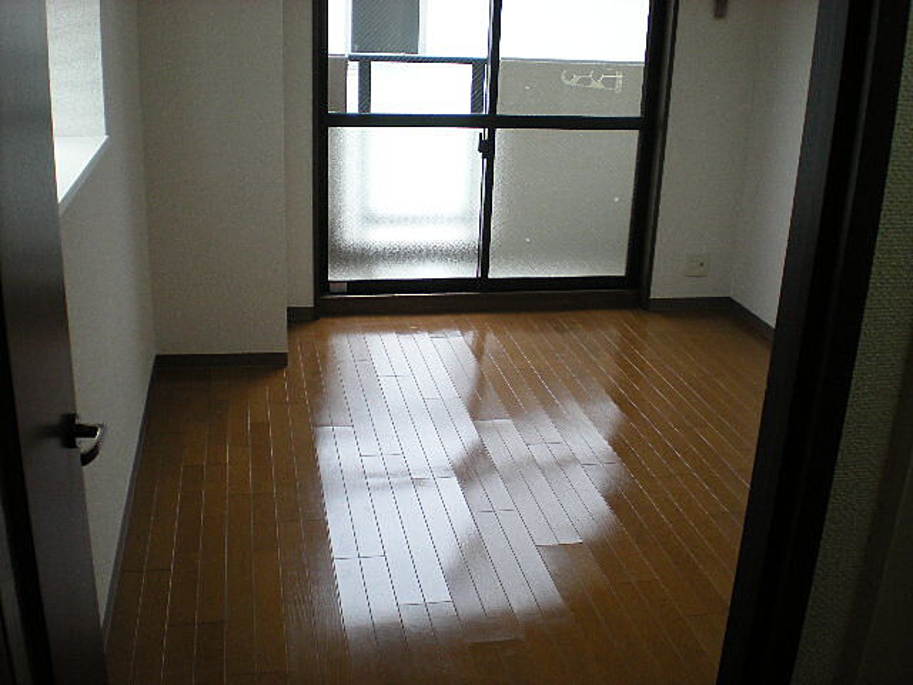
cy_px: 342
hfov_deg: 49.0
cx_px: 456
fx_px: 1002
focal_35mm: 38
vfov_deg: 37.7
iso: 127
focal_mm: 6.3
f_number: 3.1
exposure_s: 1/59.8
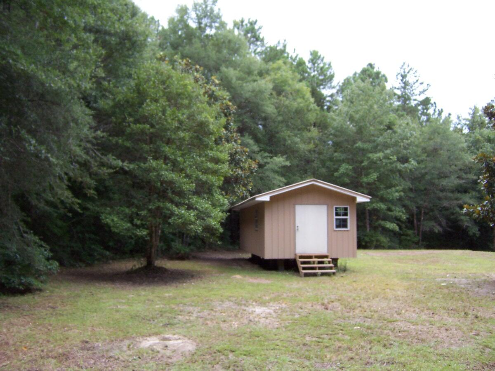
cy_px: 186
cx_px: 248
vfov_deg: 42.9
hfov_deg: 55.4
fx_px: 472
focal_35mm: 33
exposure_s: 1/180
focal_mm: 5.5
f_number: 3.4
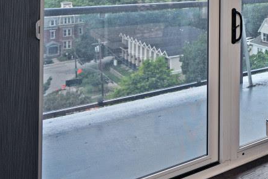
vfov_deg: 25.5
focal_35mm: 48
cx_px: 398
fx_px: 357
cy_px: -29
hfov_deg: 28.1
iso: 100
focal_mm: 14
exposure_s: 1/160
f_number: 6.3
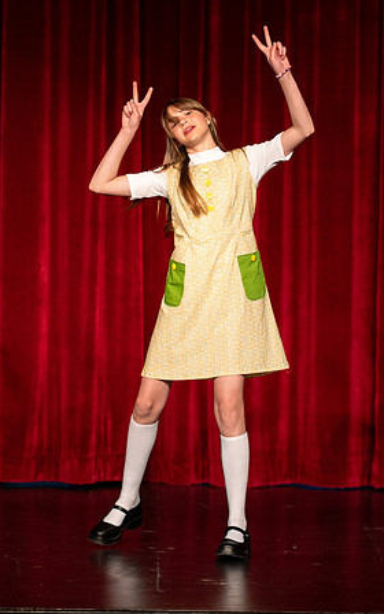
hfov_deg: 5.8
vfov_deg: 9.3
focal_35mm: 225
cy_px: 278
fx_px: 3767
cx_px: 212
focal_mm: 105
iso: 1600
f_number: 1.4
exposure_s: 1/1250
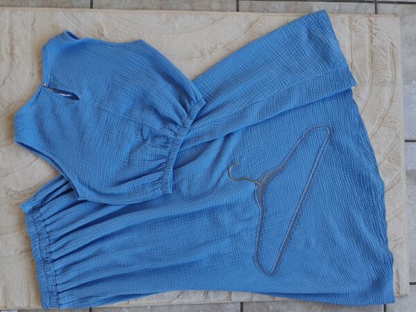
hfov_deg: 65.3
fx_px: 324
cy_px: 156
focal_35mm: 27
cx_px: 208
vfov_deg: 51.4
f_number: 1.9
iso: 250
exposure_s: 1/100
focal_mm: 6.12
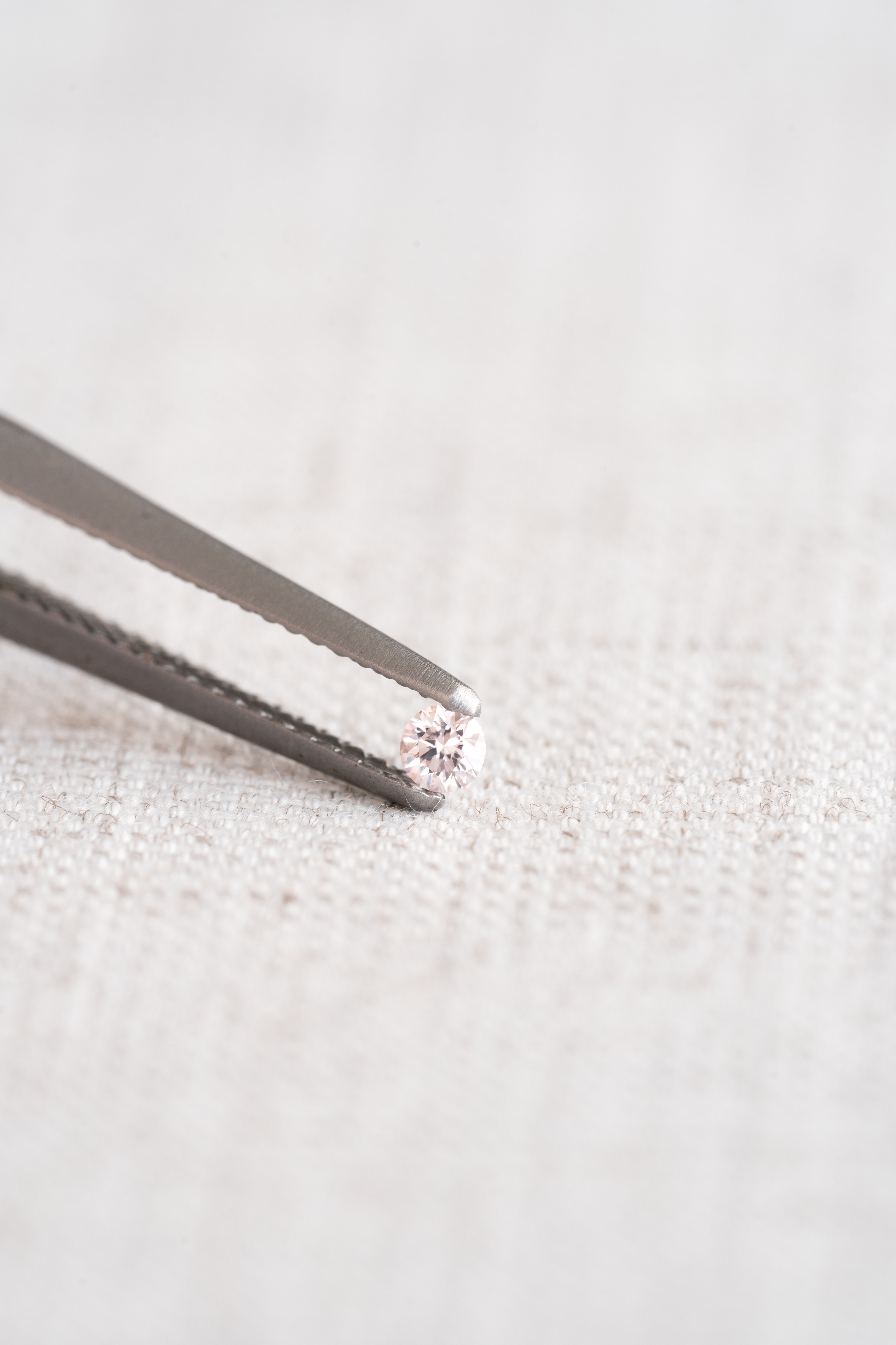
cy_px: 672
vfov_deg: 22.6
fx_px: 3360
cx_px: 448
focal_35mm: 90
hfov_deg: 15.2
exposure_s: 1/6
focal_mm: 90
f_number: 8
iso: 100
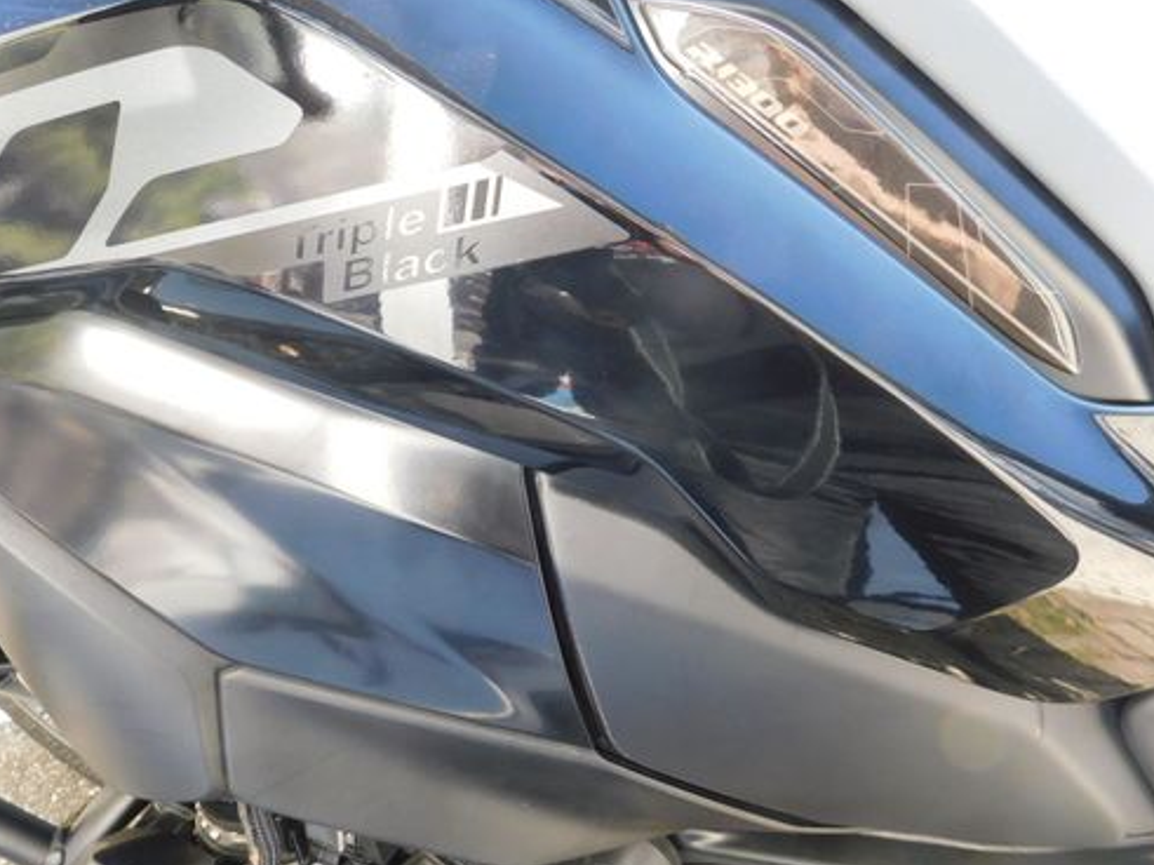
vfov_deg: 46.7
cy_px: 390
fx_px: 1000
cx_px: 538
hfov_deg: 59.9
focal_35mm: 30
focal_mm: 4
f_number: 3
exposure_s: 1/100
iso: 125
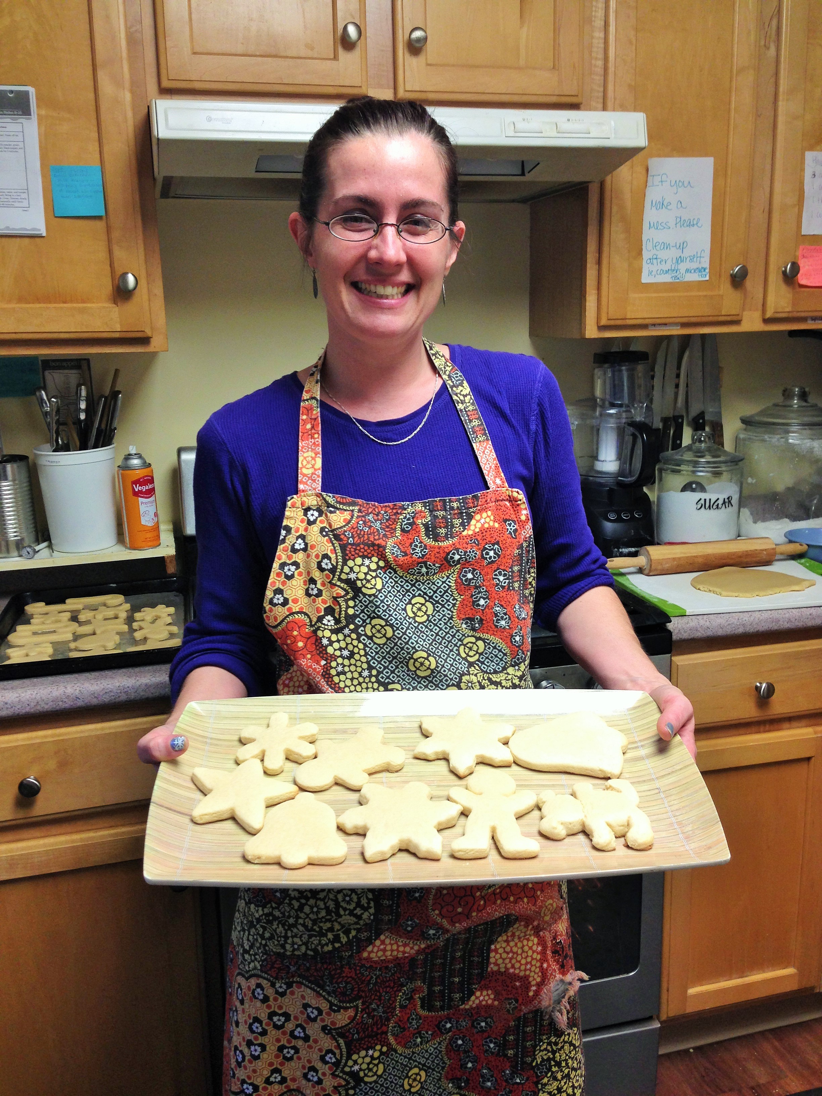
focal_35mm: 33
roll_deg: +1.6
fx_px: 1045
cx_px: 411
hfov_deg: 42.9
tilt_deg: -14.2
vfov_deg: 55.4
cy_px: 548
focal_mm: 4.12
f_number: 2.4
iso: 64
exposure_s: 1/20
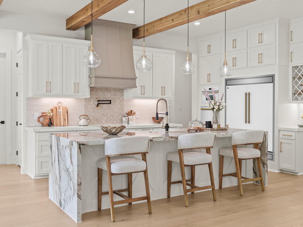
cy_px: 113
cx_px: 162
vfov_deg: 38.7
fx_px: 324
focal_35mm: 37
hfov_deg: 50.1
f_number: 9
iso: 400
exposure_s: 1/5
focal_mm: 34
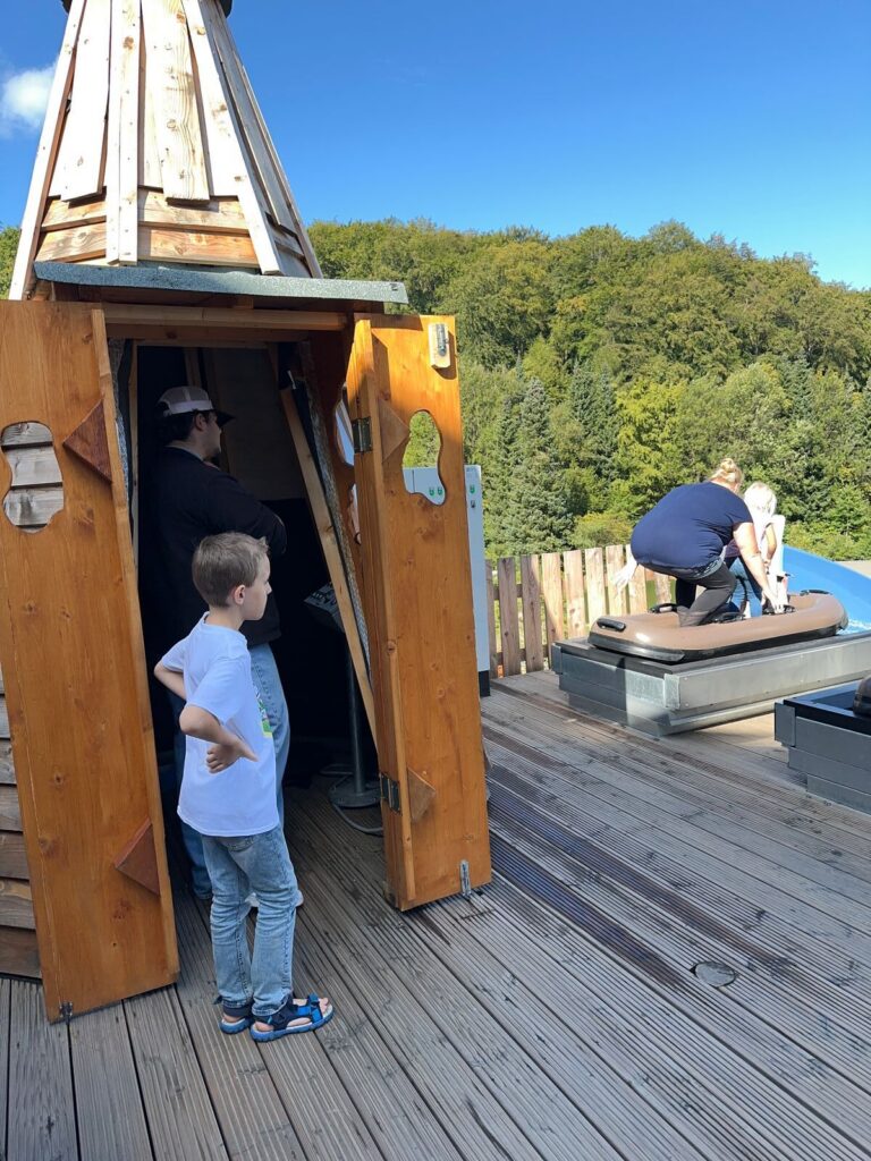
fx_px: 805
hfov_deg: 56.8
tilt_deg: -7.7
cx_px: 436
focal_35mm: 24
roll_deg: +2.9
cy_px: 580
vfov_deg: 71.6
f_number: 1.78
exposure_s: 1/1433
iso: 50
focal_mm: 6.86
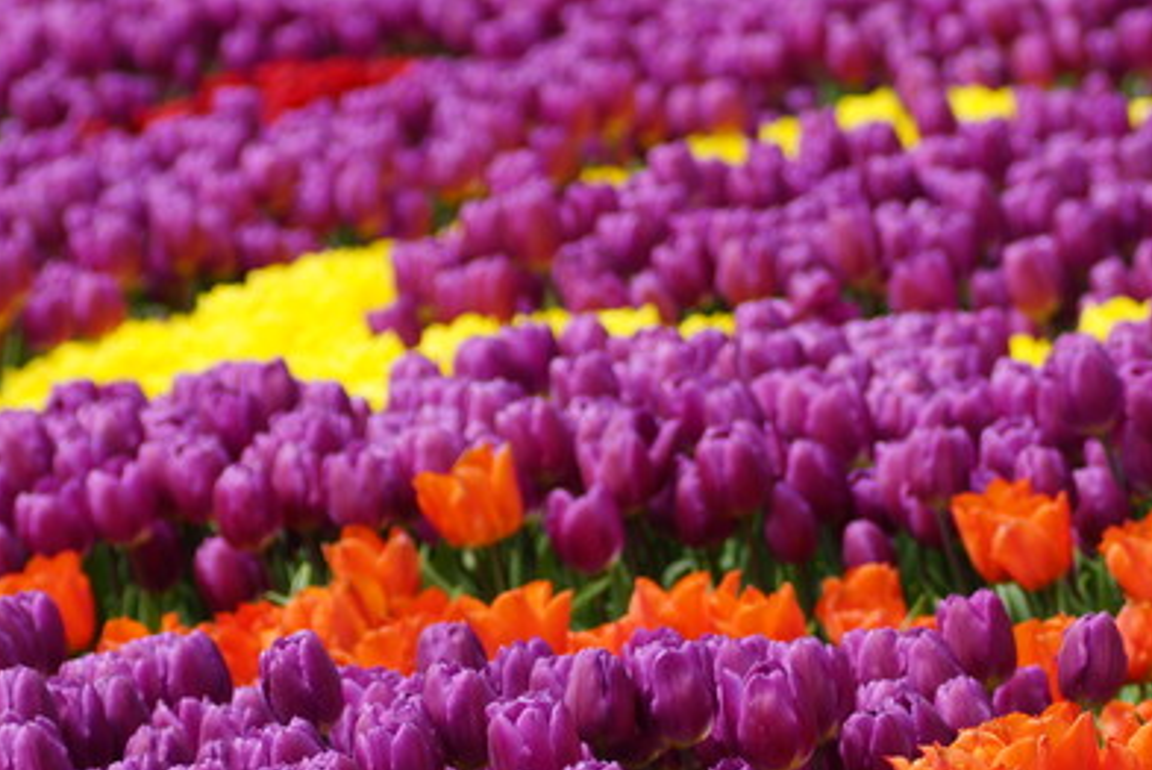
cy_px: 669
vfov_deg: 4.4
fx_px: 9927
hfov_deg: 6.6
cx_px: 899
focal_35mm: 310
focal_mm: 90
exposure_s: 1/500
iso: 100
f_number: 4.5
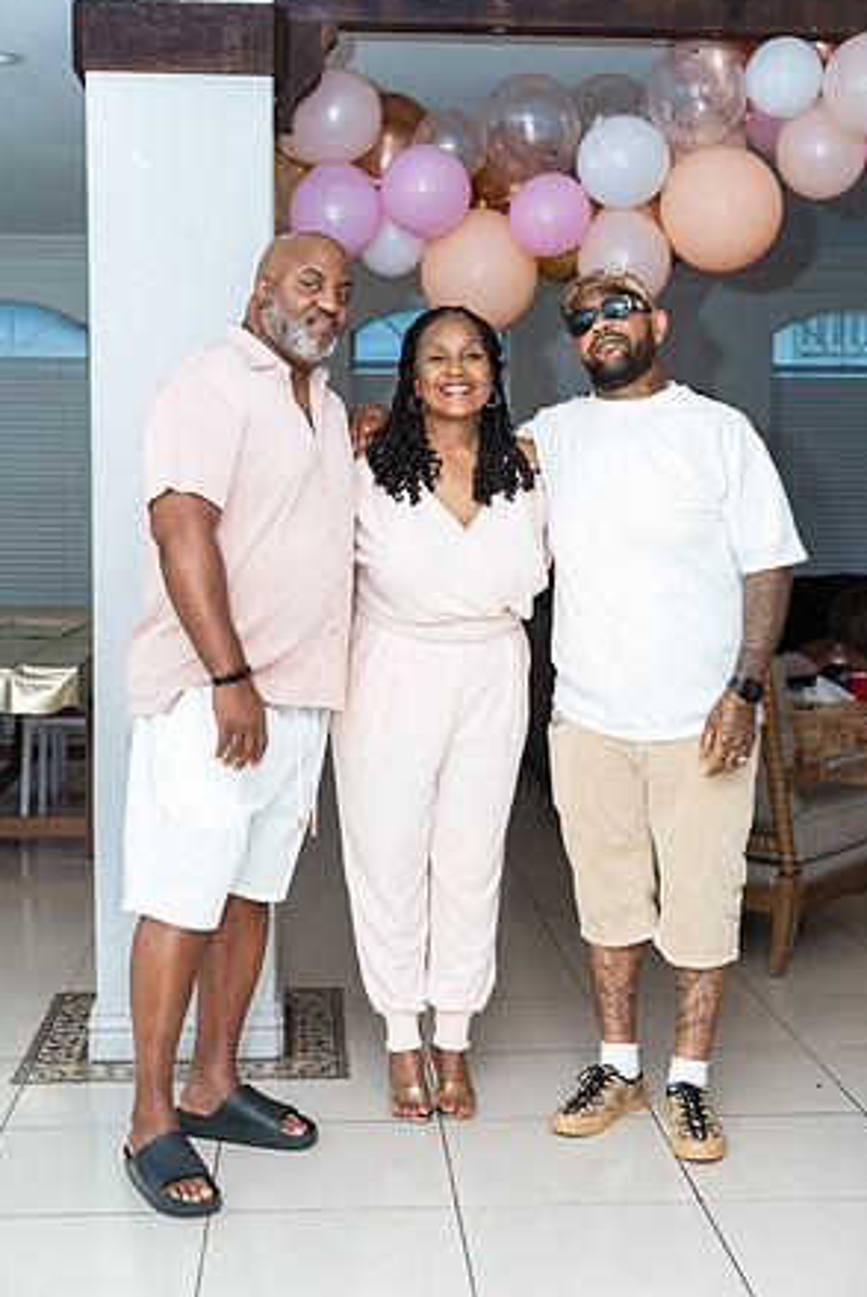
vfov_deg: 41.9
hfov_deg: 28.7
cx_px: 434
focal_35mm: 47
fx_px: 1695
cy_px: 643
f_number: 3.5
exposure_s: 1/250
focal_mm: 46
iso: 800
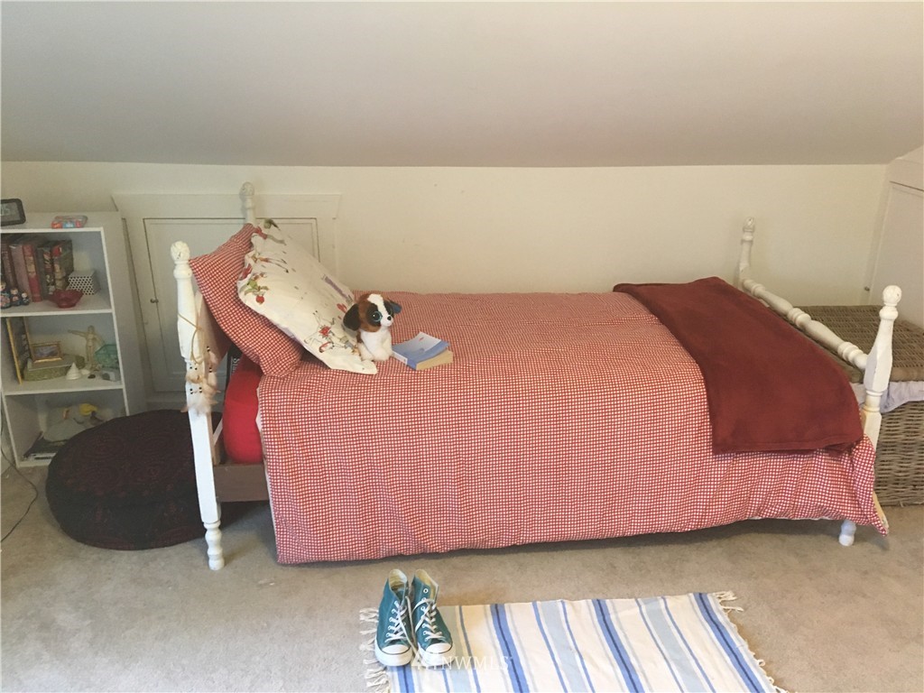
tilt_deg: -21.6
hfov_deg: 61.7
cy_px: 346
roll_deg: -0.4
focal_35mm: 29
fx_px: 774
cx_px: 462
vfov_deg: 48.2
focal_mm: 4.15
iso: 200
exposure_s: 1/17
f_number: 2.2
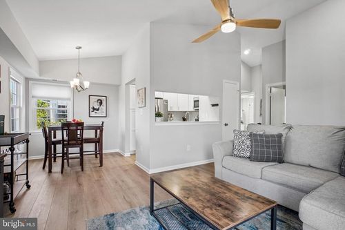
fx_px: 158
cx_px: 172
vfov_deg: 72.0
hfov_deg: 95.0
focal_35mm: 16
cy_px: 115
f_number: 8
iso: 500
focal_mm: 11
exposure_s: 1/15
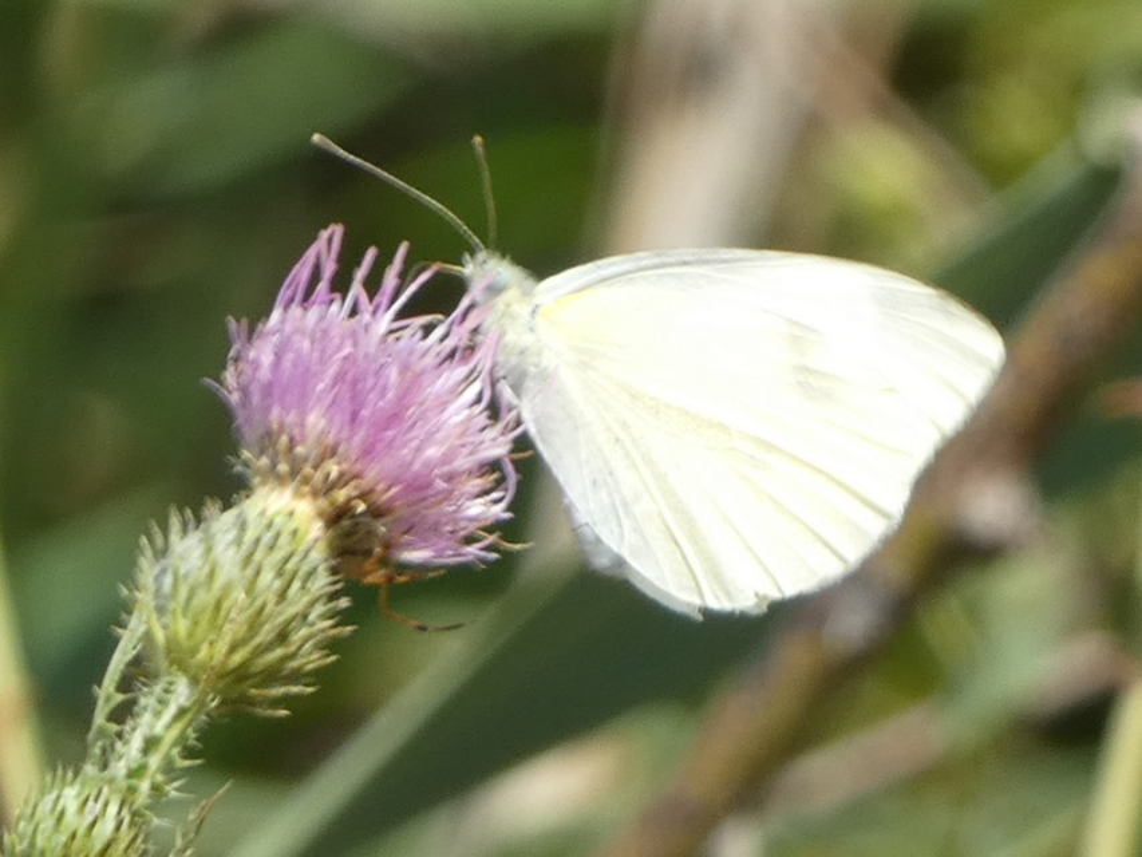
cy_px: 428
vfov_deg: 3.7
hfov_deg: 5.0
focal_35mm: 400
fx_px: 13198
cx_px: 571
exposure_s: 1/125
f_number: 5.6
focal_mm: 71.7
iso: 80
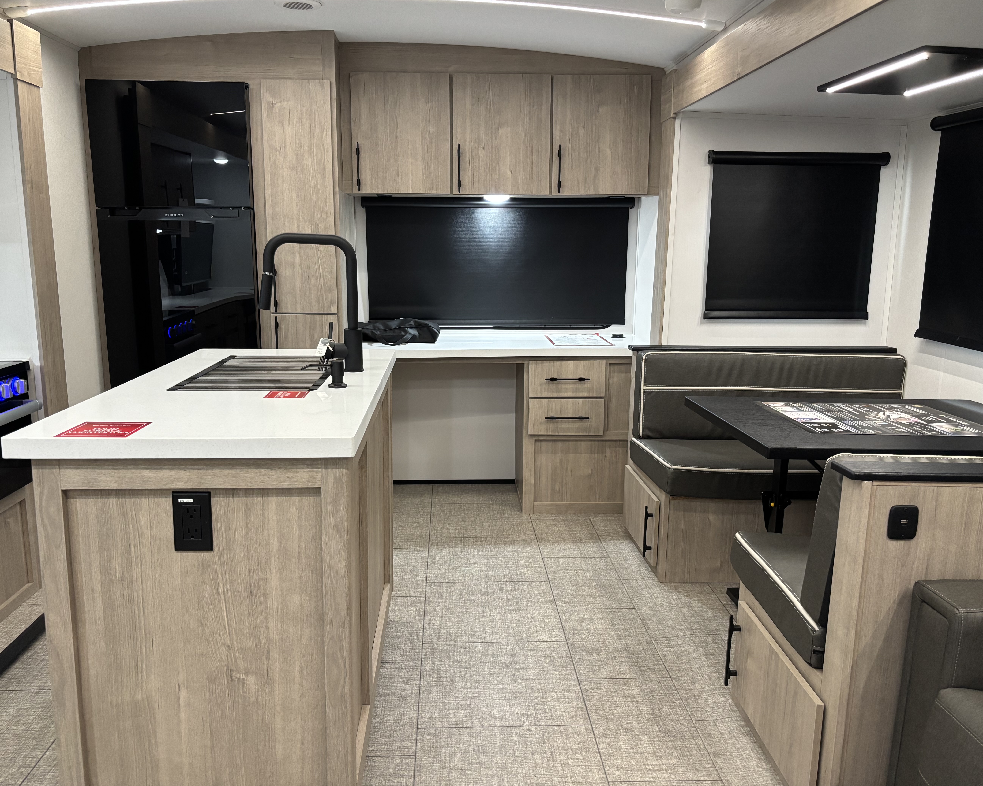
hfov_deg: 62.2
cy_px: 380
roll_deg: -1.0
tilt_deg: -11.0
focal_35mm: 28
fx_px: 815
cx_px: 481
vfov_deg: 51.5
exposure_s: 1/55
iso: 320
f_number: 1.6
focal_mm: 5.96
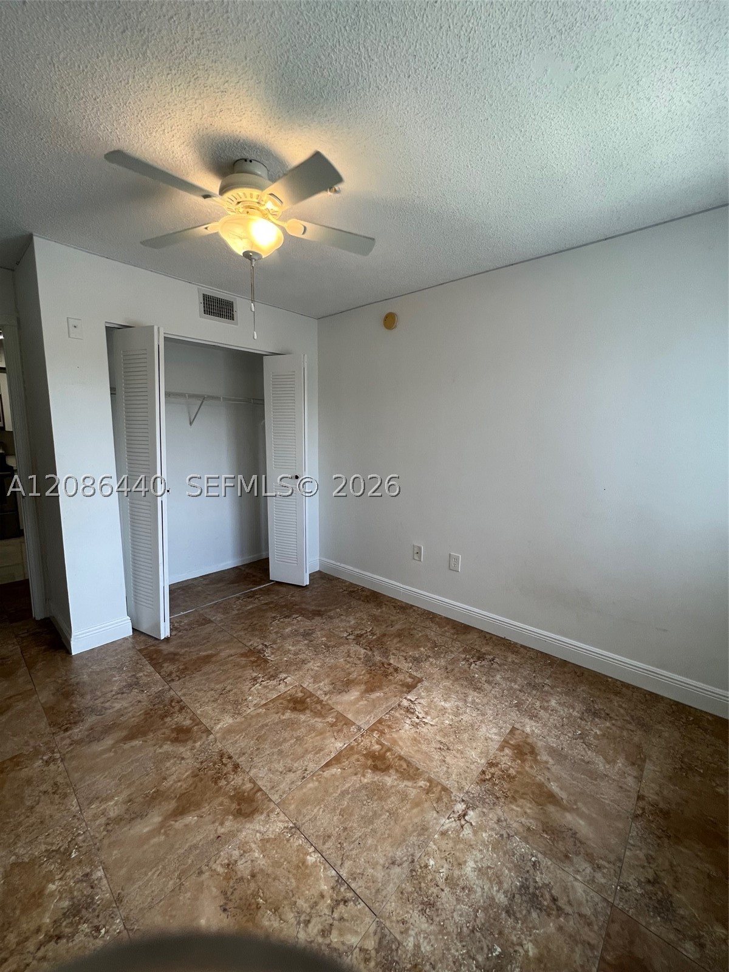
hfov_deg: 89.9
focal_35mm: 13
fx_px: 365
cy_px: 486
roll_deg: -0.9
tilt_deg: -7.0
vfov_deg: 106.2
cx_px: 364
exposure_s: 1/120
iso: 64
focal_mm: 1.57
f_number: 1.8
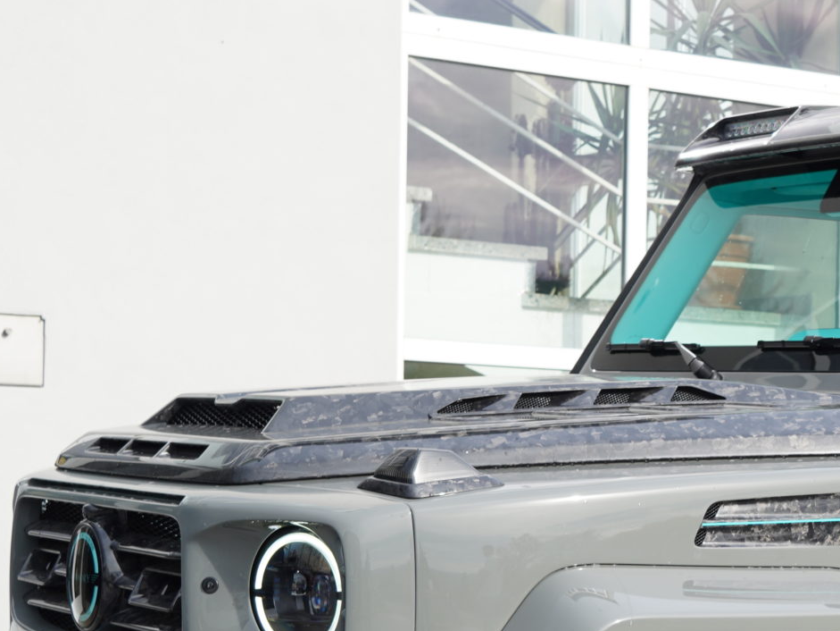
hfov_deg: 18.5
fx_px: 2475
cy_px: 597
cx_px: 931
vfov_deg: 14.3
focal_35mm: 102
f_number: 5.6
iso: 100
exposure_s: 1/100
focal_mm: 39
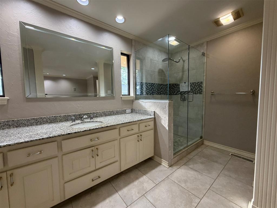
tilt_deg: -3.7
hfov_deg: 102.1
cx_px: 138
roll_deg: +2.4
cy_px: 104
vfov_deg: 85.7
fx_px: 112
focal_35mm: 14
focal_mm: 2.22
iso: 250
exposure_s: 1/60
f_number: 2.2
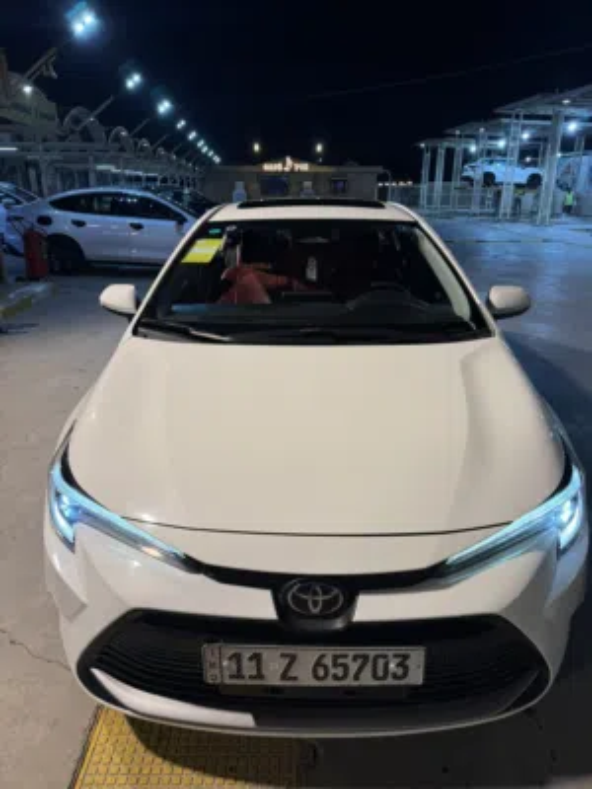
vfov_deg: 71.6
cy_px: 394
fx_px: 547
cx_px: 296
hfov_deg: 56.8
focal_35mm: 24
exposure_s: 1/100
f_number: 1.78
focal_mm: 6.76
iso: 80
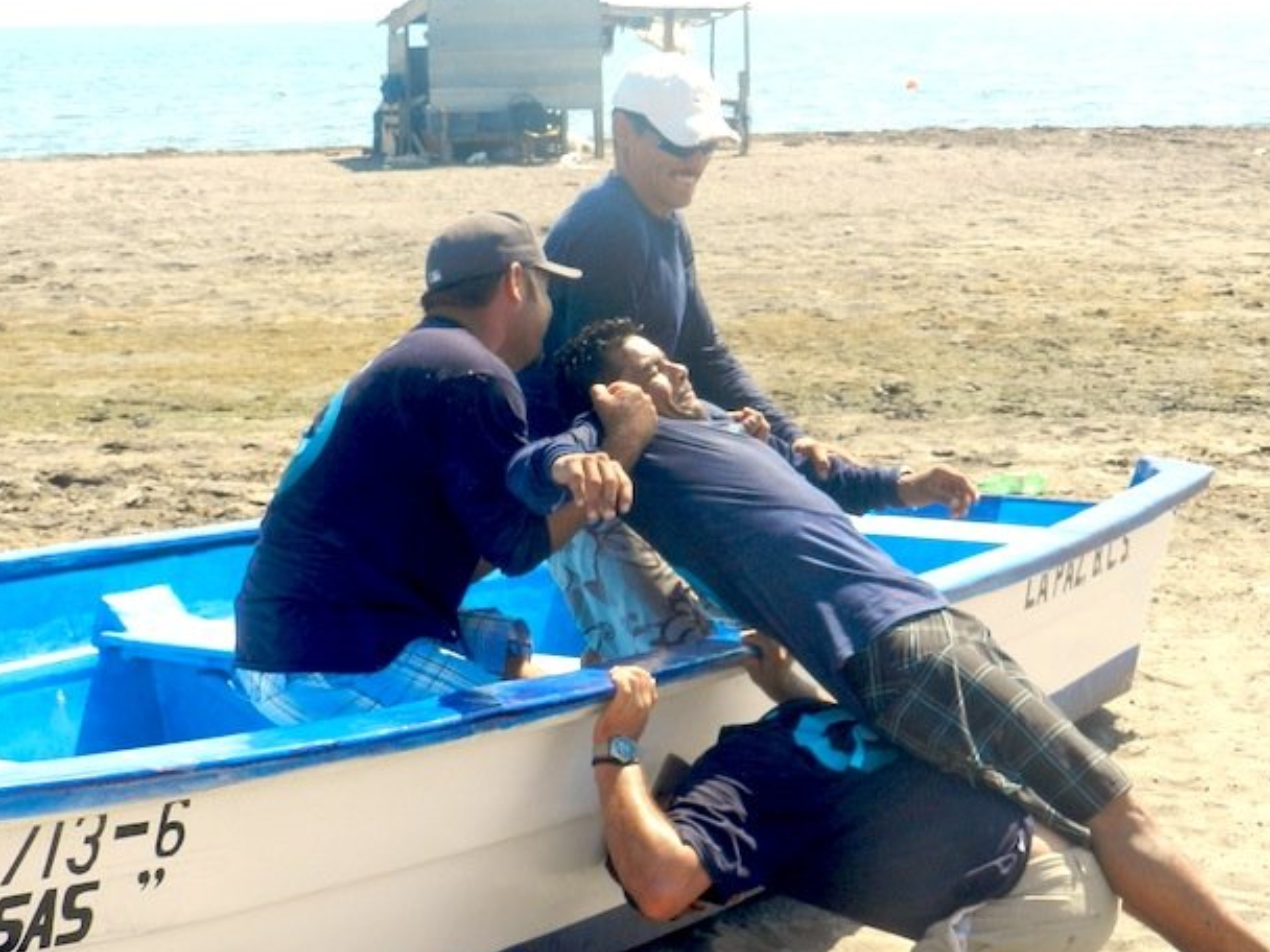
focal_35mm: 79
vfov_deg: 18.6
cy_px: 595
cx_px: 792
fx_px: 2898
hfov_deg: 24.6
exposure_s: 1/500
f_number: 4.6
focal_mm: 10.7
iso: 160
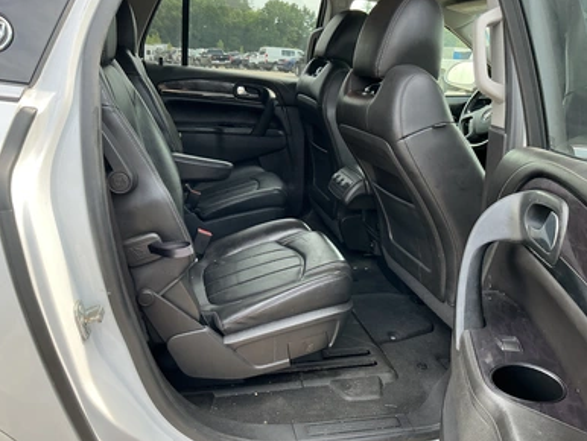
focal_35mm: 29
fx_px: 492
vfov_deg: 48.3
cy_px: 224
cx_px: 298
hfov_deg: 61.6
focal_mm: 3
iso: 32
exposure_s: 1/143
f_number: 1.8
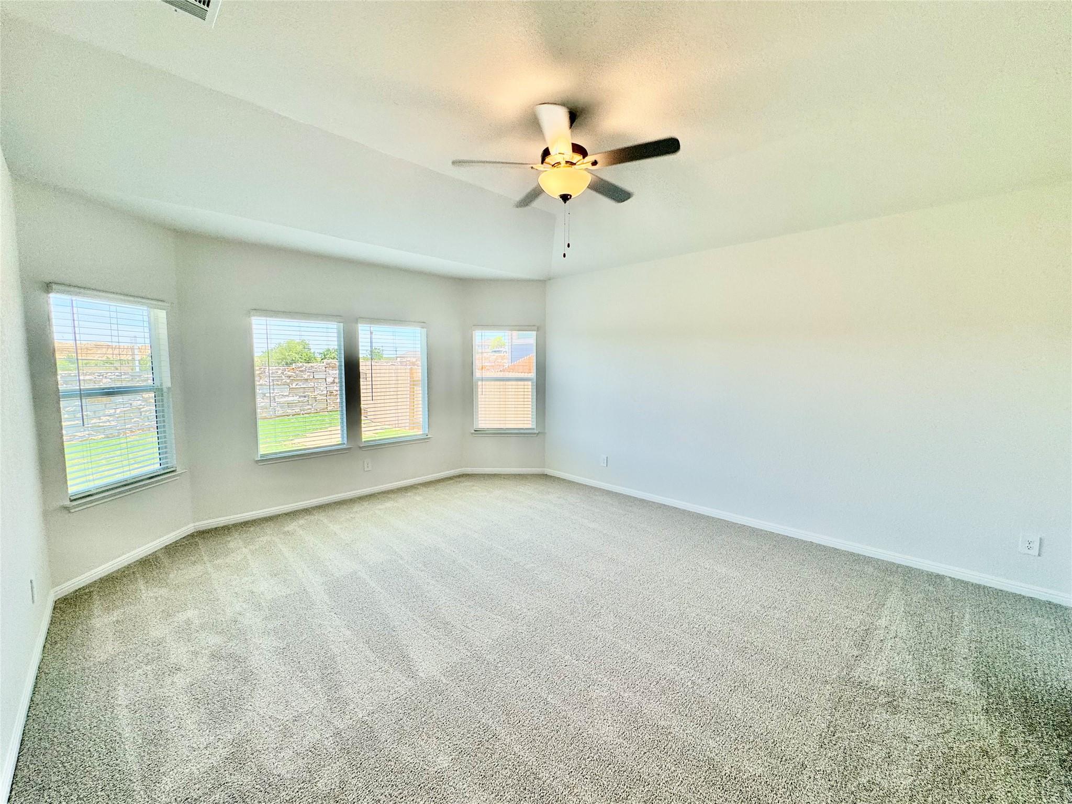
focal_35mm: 14
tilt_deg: -5.3
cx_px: 536
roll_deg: -0.5
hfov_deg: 102.1
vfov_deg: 85.7
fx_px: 434
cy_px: 402
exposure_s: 1/120
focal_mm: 2.22
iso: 40
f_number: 2.2
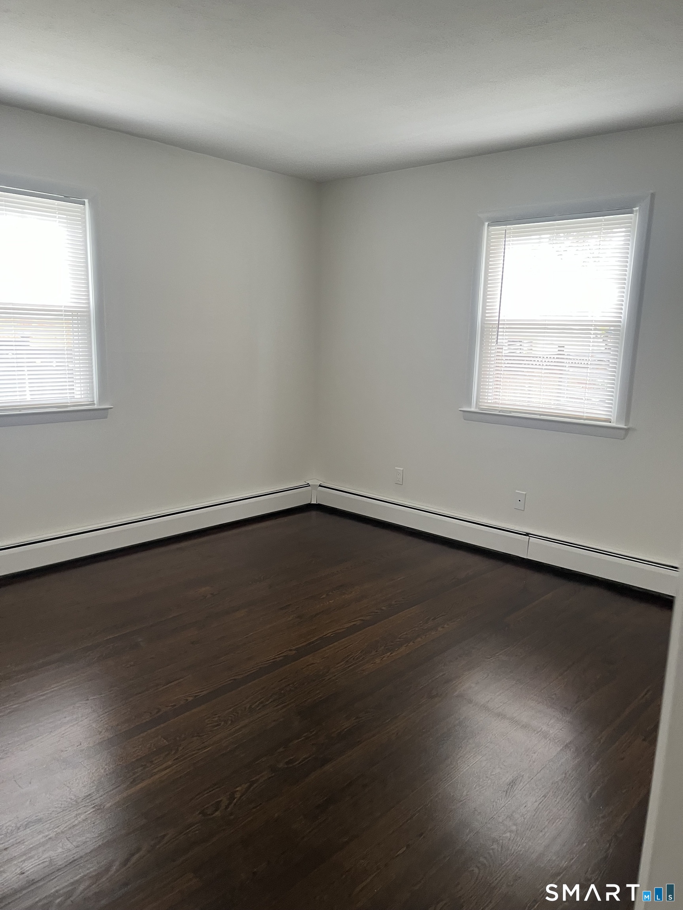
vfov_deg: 67.3
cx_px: 342
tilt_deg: -10.7
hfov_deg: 53.1
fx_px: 684
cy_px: 455
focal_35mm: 26
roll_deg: -1.8
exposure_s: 1/60
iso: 125
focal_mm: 5.1
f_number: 1.6
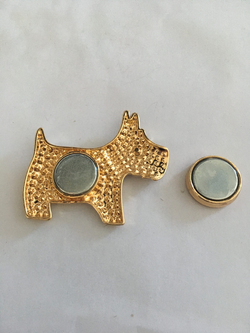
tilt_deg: -68.6
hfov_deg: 48.2
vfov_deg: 61.7
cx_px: 125
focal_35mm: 29
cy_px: 166
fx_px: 279
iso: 200
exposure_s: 1/25
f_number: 2.2
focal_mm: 4.15
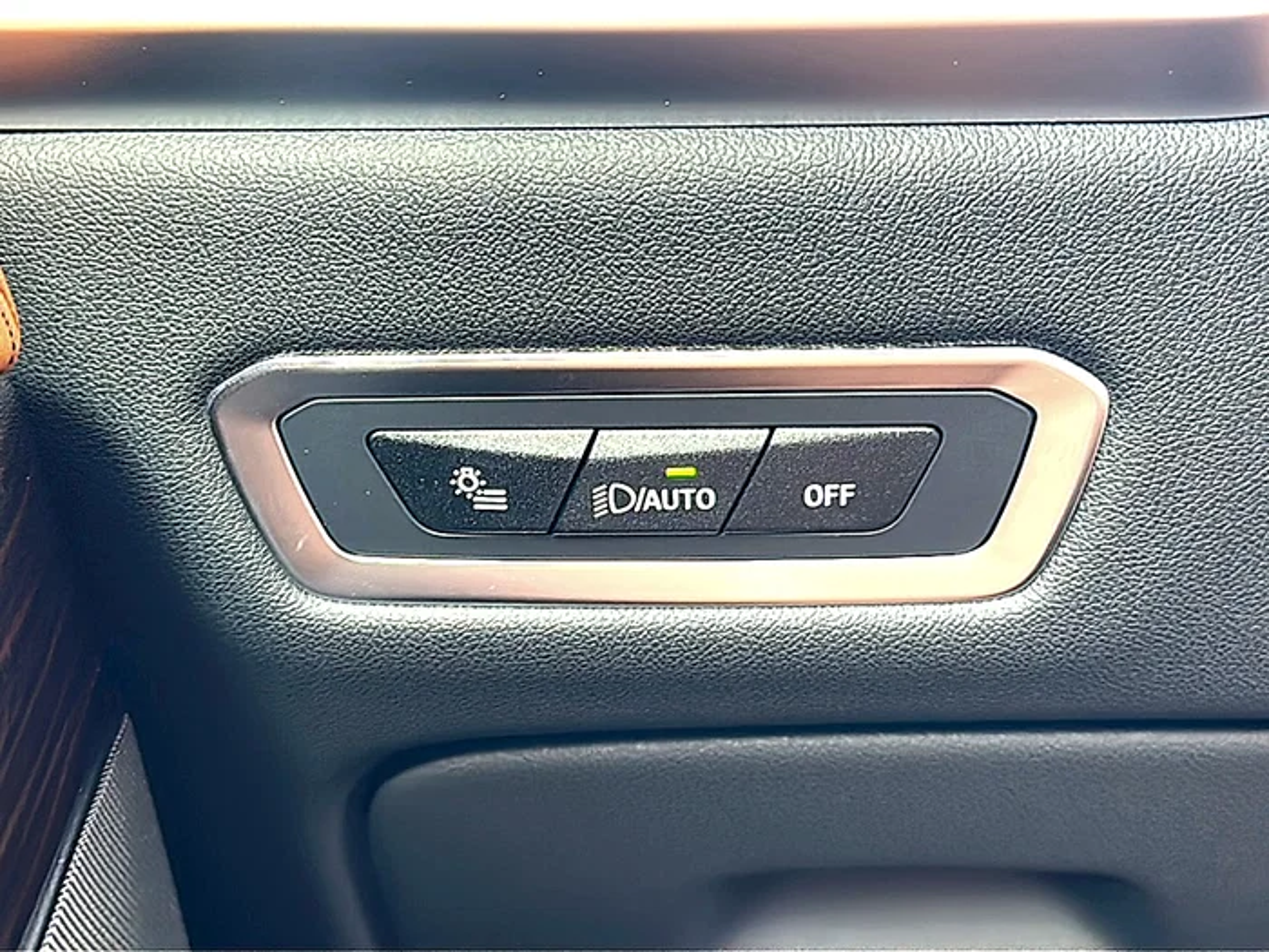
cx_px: 634
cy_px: 476
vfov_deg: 33.6
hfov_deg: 43.9
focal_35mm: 43
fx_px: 1576
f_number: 1.78
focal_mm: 6.86
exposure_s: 1/80
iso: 125
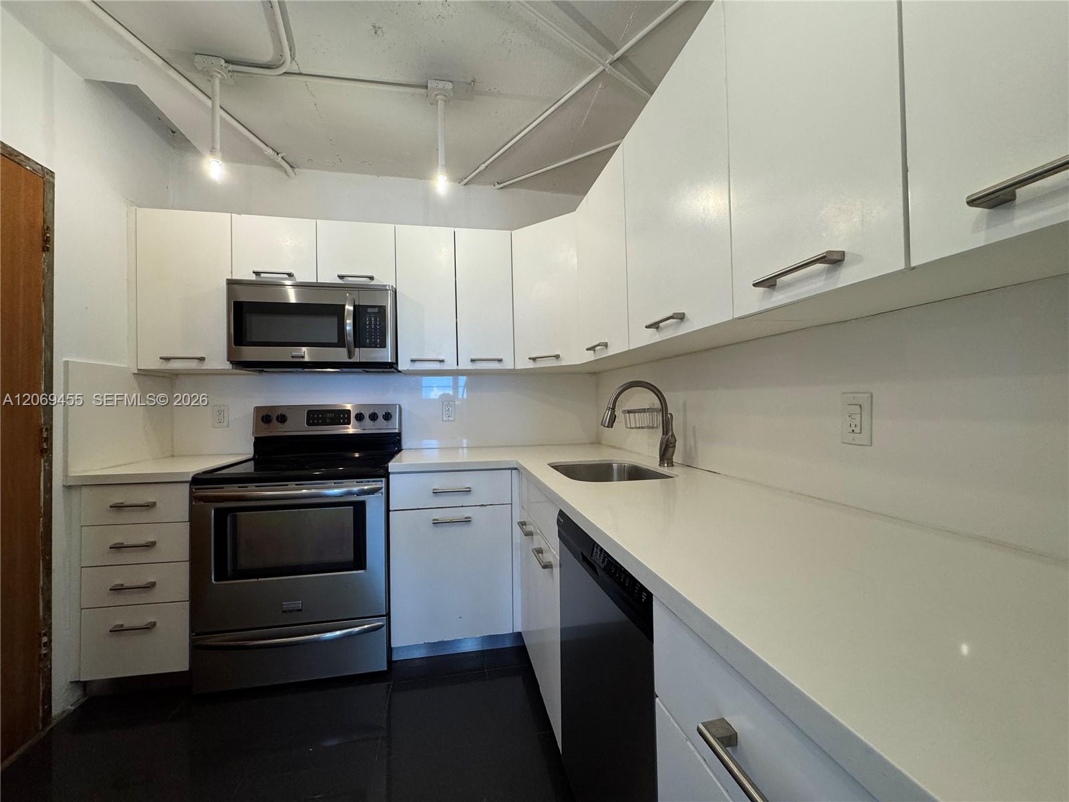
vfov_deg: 85.7
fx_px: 432
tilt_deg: +0.7
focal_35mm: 14
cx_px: 534
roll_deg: +1.4
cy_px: 401
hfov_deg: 102.1
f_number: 2.2
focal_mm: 2.22
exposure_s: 1/120
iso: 200
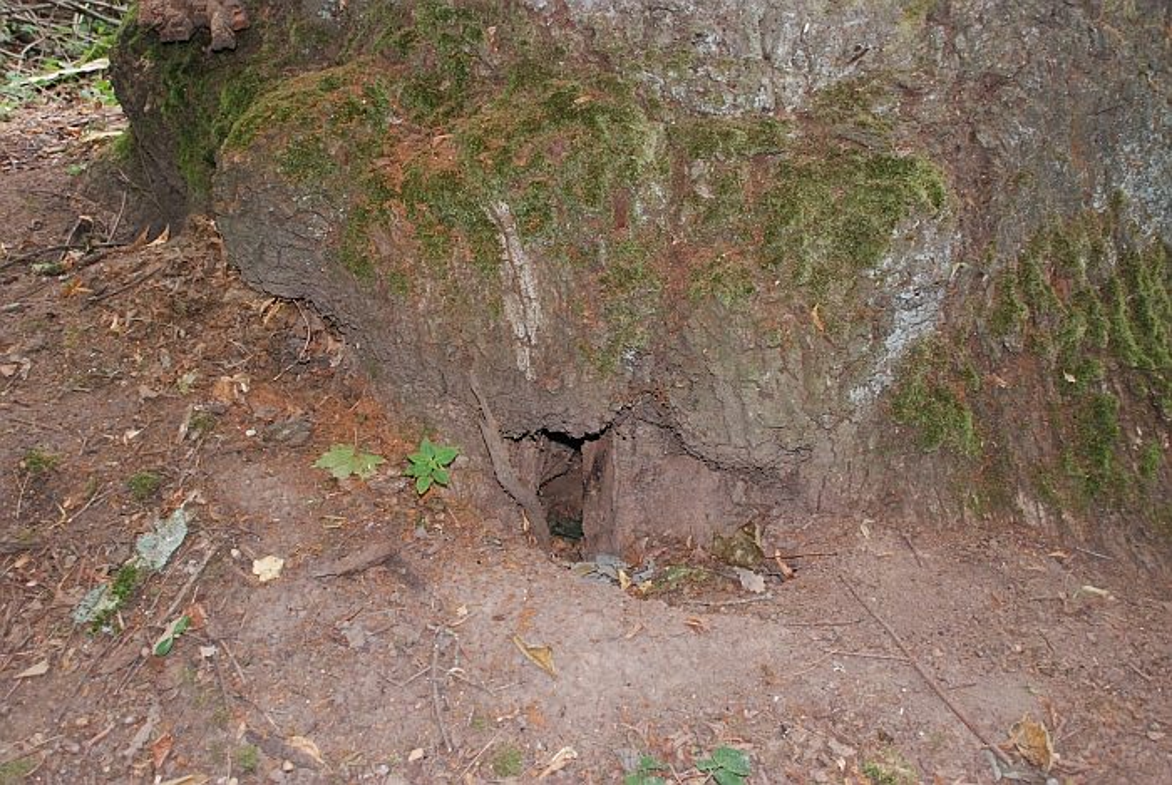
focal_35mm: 36
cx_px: 586
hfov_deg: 53.1
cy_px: 392
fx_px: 1174
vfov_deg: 37.0
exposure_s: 1/60
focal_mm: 24
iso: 1600
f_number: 5.6
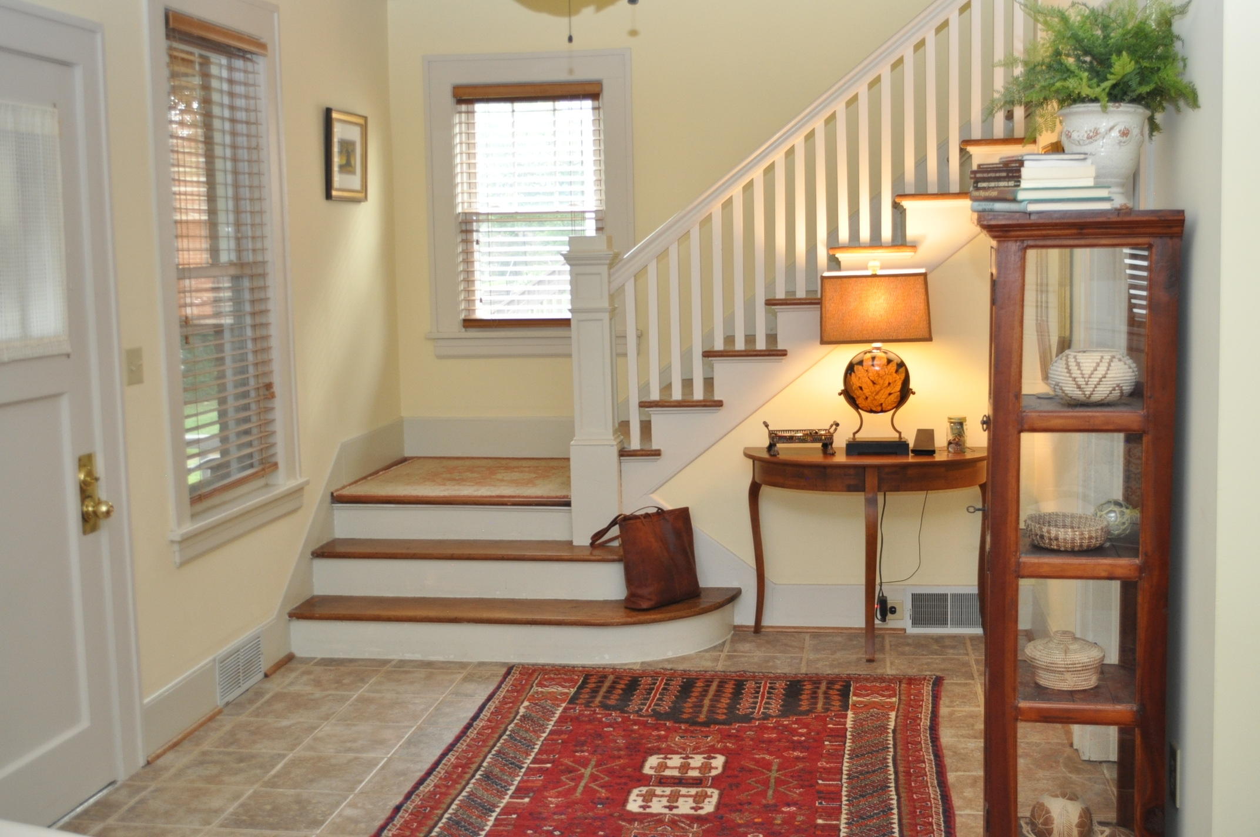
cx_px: 630
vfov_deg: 31.8
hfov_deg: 46.4
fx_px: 1468
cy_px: 418
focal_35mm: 42
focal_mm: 28
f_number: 4.5
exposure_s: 1/60
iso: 800
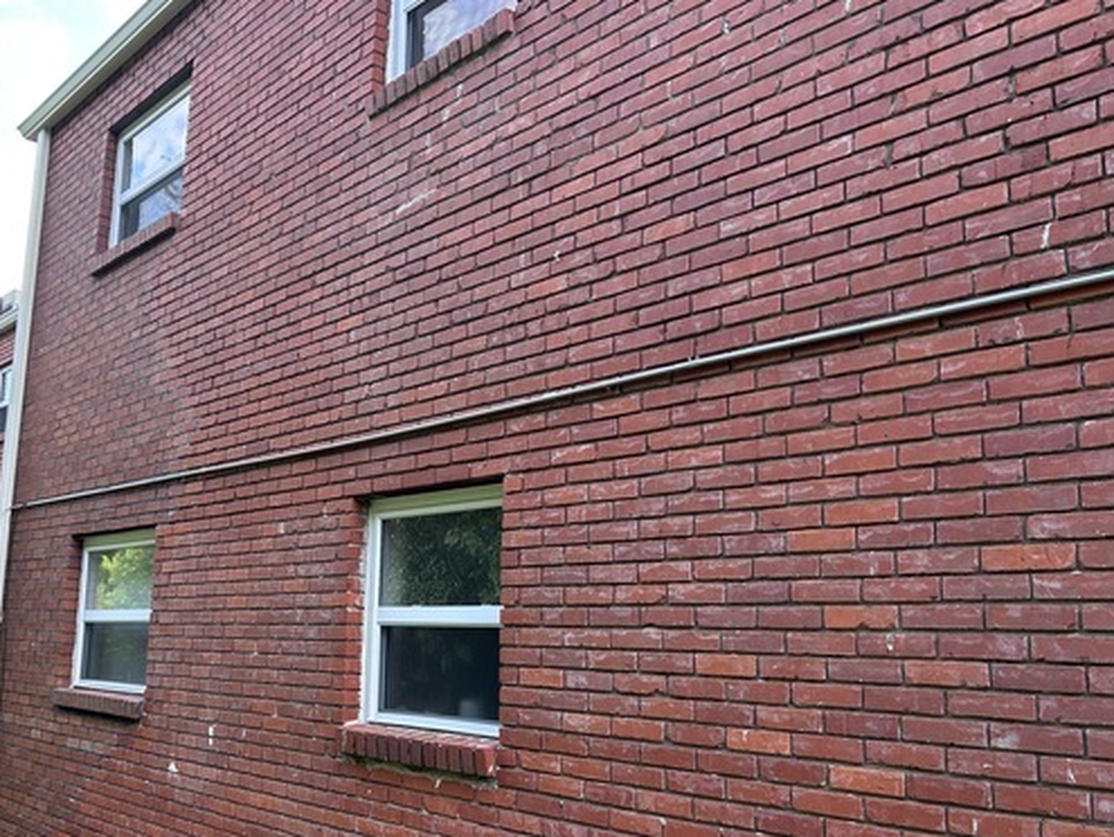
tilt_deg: +9.7
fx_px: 1127
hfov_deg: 51.6
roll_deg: -2.2
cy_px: 497
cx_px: 366
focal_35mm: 35
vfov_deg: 40.6
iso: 40
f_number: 1.5
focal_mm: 5.7
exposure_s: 1/273
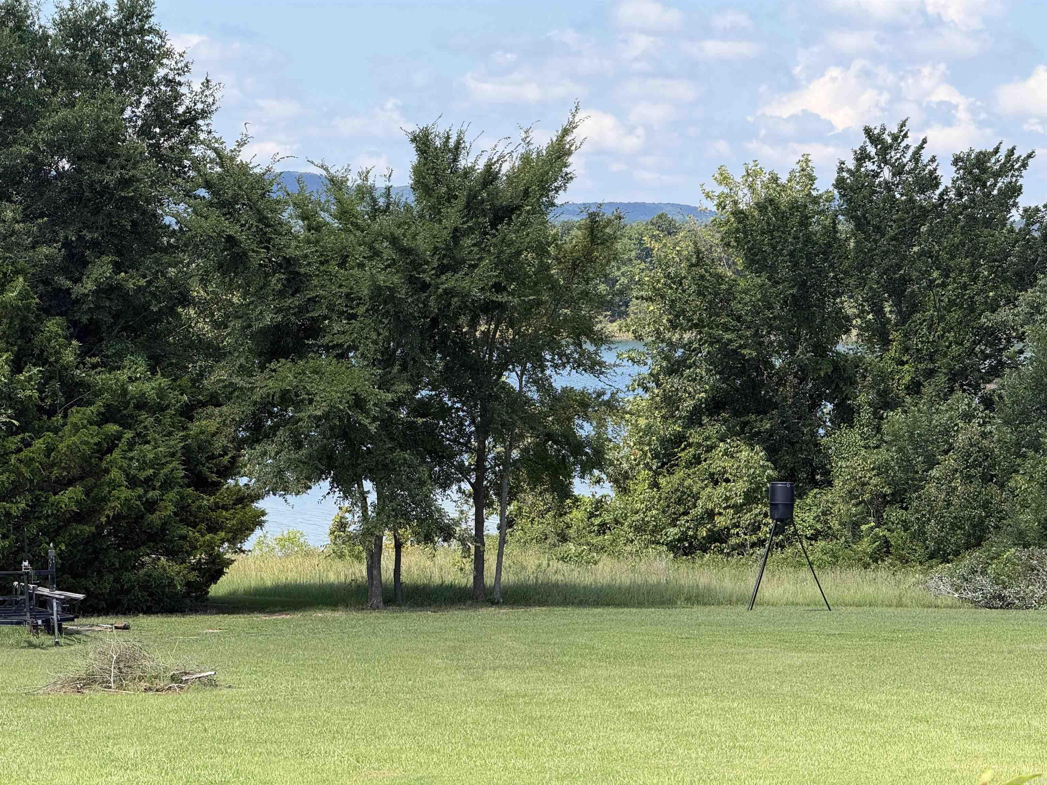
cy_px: 392
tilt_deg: -2.5
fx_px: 3630
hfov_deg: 16.4
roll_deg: -0.3
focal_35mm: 120
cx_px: 524
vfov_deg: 12.3
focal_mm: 15.66
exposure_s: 1/1130
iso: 64
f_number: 2.8
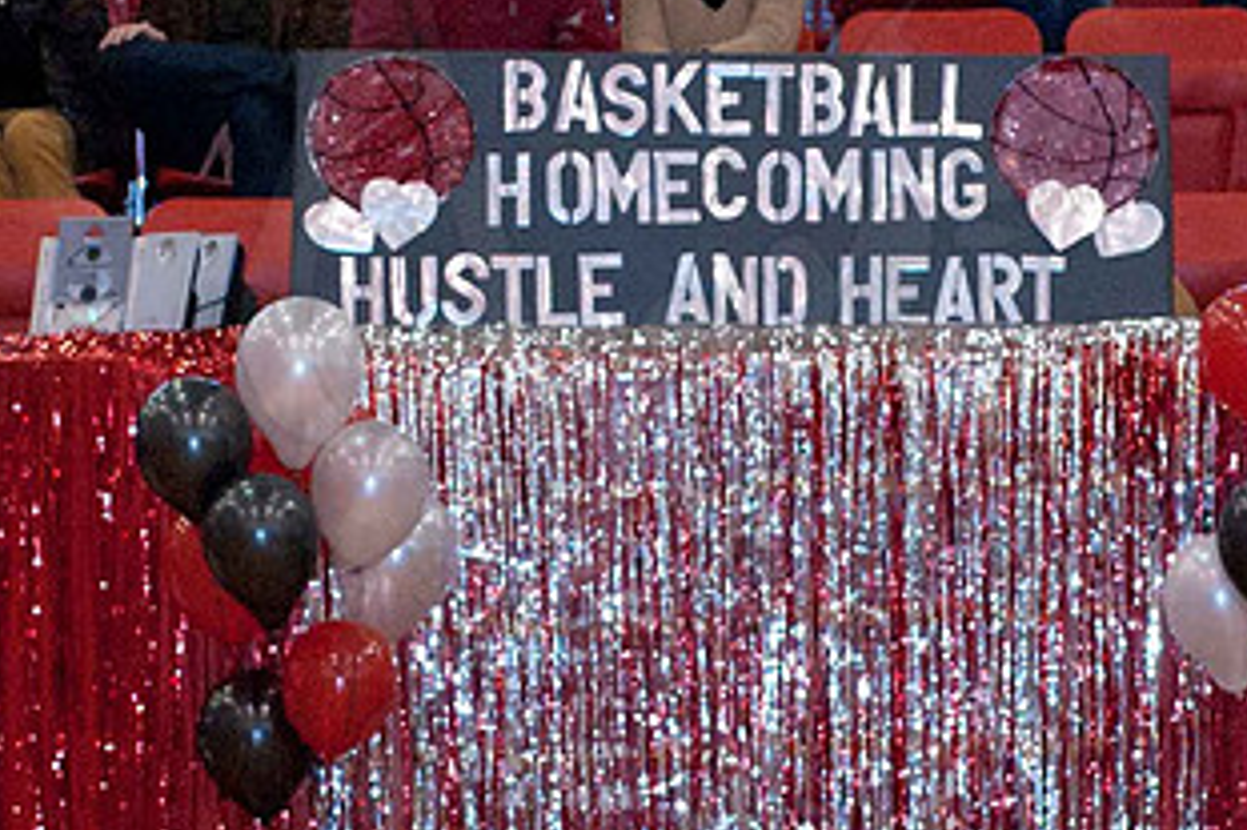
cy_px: 650
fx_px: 4847
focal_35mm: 140
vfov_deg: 9.8
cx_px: 774
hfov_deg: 14.6
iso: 1250
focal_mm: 50
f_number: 2.8
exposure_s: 1/200
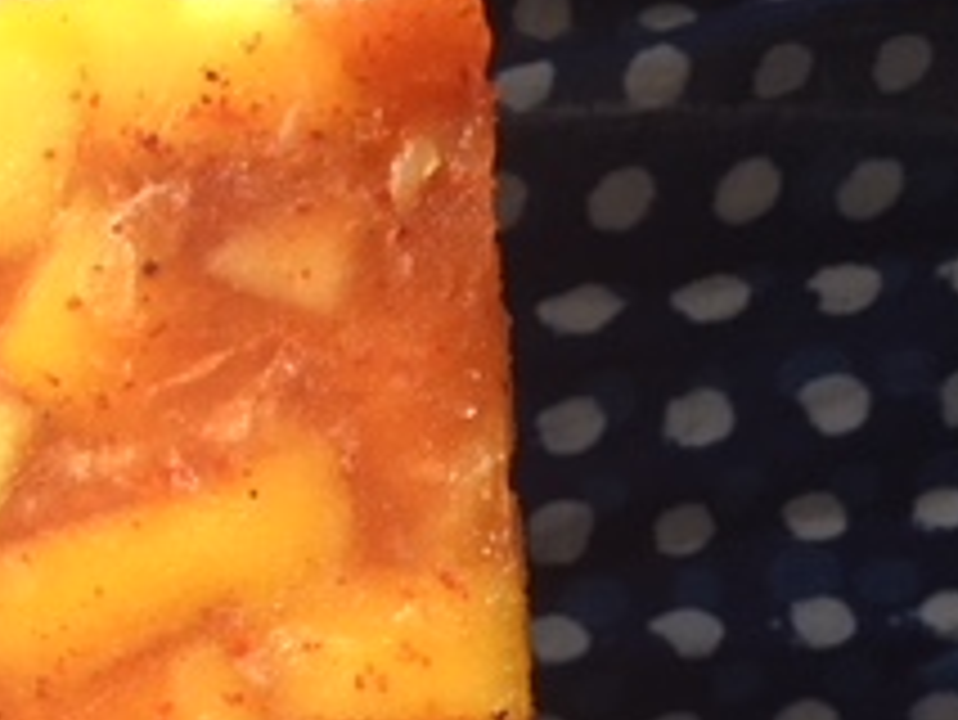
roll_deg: -0.2
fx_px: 2409
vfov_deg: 16.6
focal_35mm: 87
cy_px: 747
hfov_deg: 20.8
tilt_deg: -14.1
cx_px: -234
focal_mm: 4.15
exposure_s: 1/506
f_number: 2.2
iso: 25
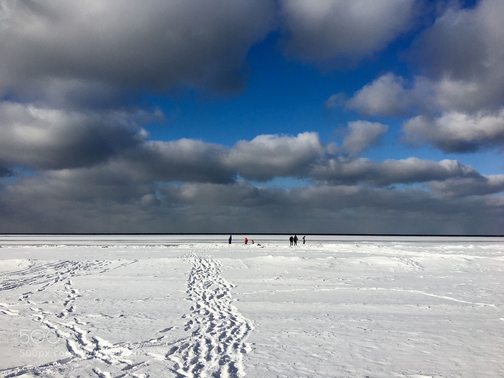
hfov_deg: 61.7
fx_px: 422
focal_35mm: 29
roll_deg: -1.1
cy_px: 189
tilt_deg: +5.7
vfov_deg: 48.2
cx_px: 252
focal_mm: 4.15
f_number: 2.2
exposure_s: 1/3497
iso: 25
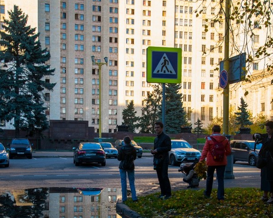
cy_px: 154
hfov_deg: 31.4
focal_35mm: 60
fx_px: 485
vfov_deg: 25.2
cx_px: 136
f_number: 4
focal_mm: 28
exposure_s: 1/320
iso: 360
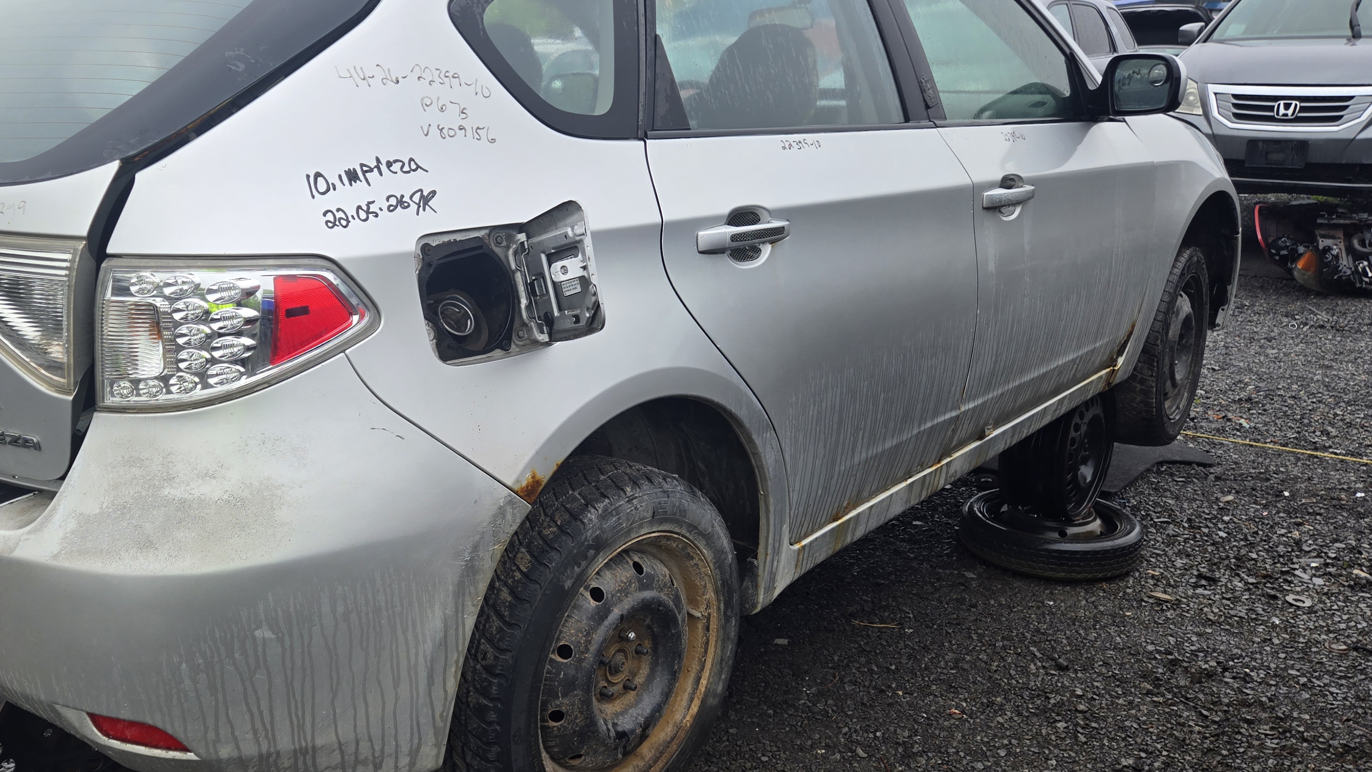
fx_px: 1164
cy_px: 409
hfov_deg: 60.1
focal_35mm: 32
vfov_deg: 36.7
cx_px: 506
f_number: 1.8
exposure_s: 1/183
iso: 25
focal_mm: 5.4
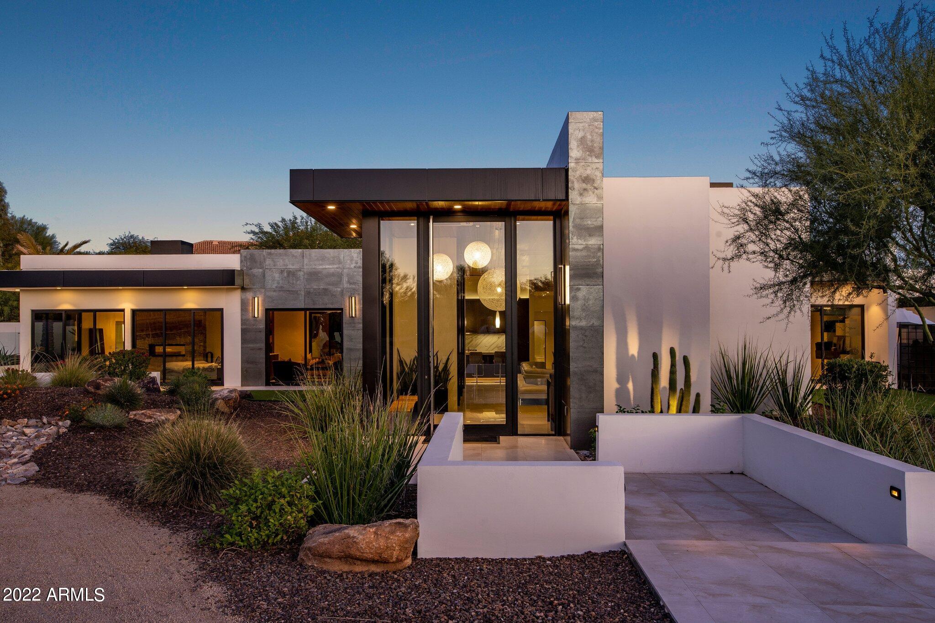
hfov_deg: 61.9
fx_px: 779
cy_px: 312
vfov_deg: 43.6
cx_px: 468
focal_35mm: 30
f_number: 13
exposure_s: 1/1.67
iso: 400
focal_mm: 30
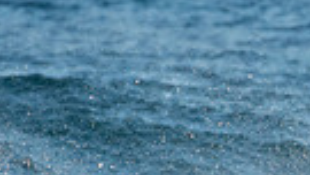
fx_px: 27764
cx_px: 326
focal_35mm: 3377
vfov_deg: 0.4
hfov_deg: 0.6
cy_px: 383
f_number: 5.6
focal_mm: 500
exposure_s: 1/1000
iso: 720
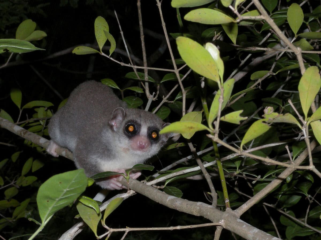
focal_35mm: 70
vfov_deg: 21.0
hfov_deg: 27.8
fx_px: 649
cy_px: 120
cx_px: 160
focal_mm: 15
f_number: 7.3
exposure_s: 1/60
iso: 69
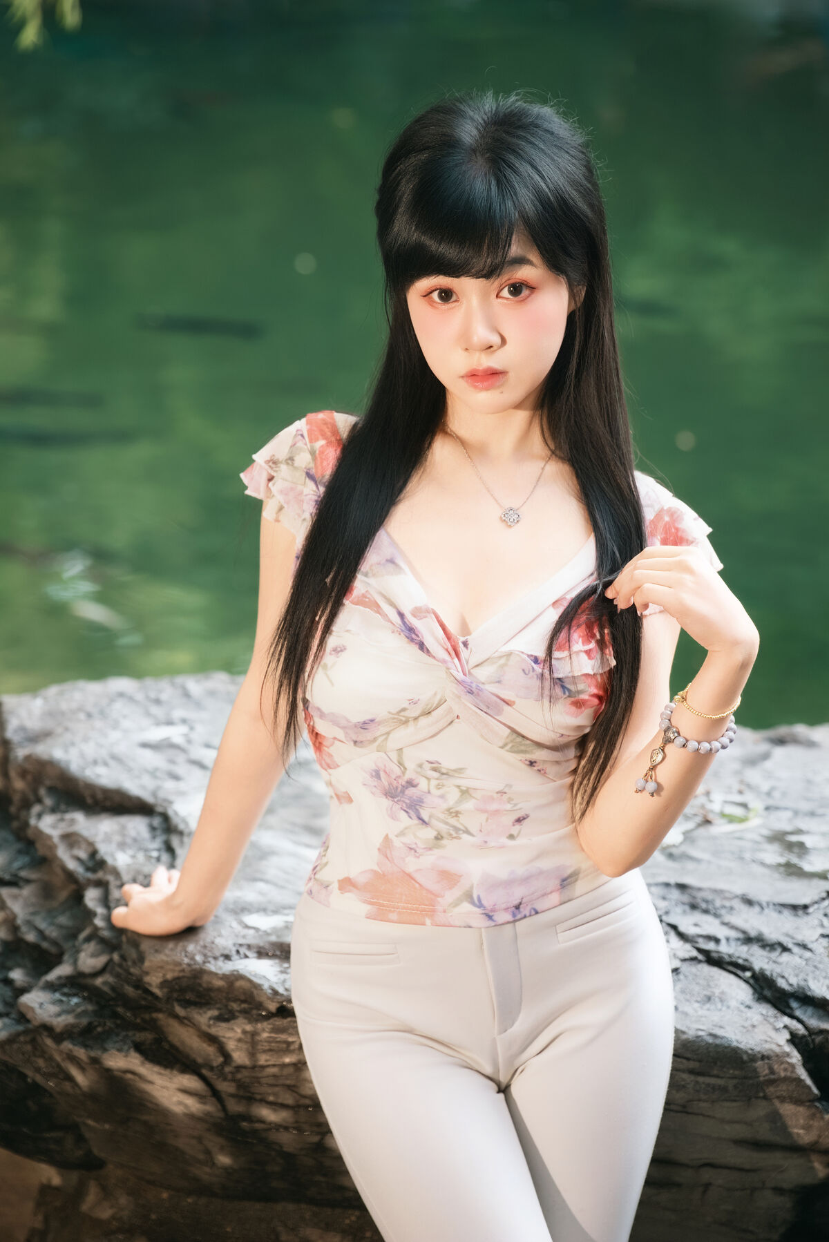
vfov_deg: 21.0
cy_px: 621
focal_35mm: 97
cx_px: 414
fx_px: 3348
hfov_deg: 14.1
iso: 800
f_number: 4
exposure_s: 1/125
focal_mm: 97
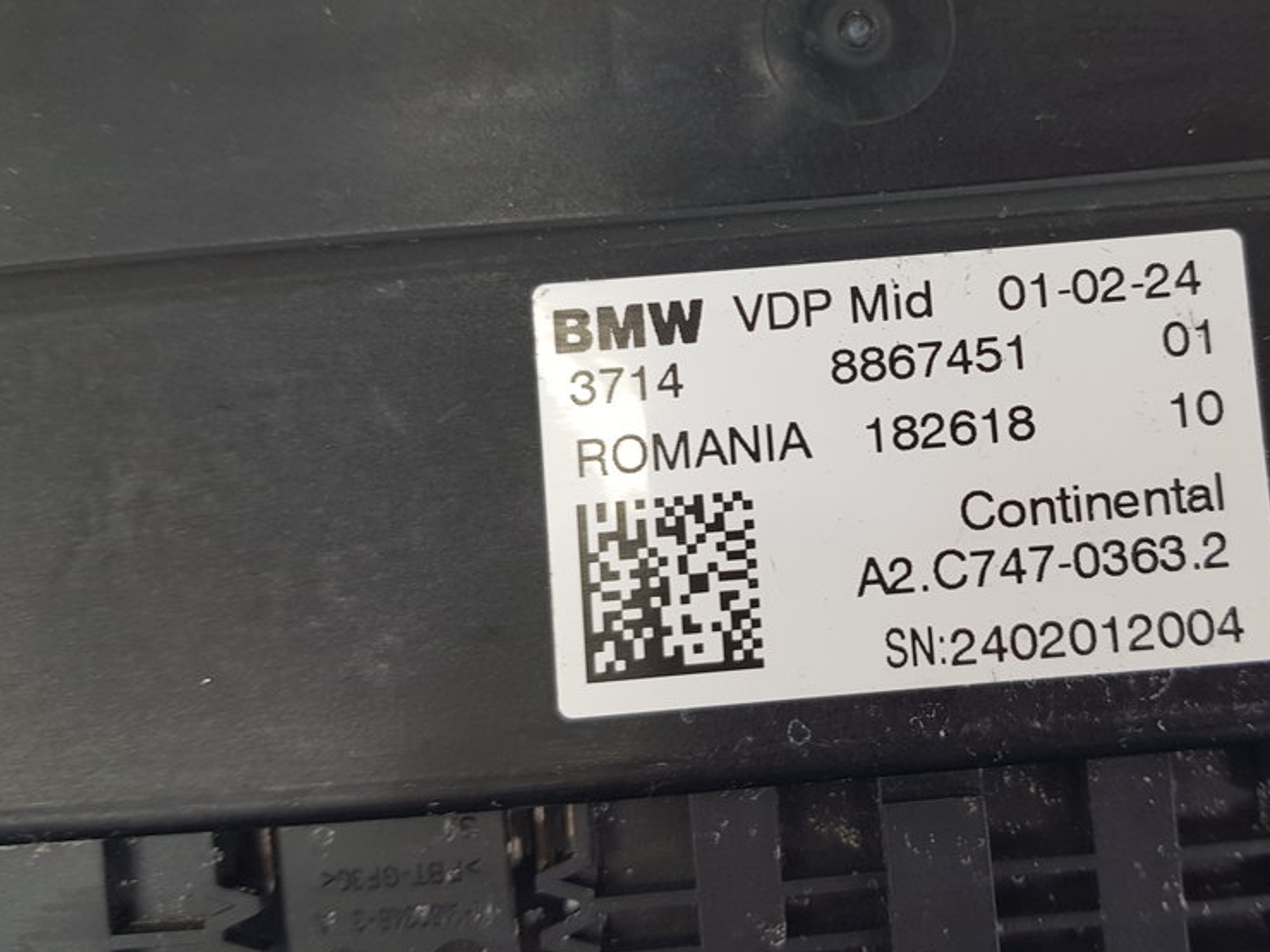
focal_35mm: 36
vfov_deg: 39.6
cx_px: 868
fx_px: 1321
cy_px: 408
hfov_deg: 50.2
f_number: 1.7
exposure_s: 1/50
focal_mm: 4.2
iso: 50
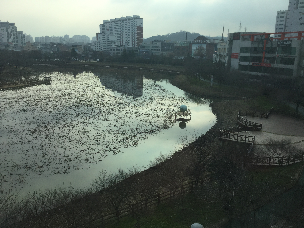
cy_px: 114
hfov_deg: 58.4
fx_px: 272
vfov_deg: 45.4
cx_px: 152
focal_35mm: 31
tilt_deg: -13.7
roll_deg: -1.2
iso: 25
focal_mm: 3.3
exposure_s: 1/849
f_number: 2.4
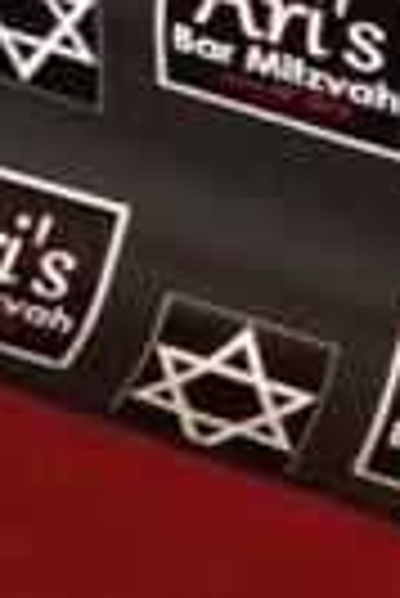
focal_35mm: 175
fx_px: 2909
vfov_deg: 10.4
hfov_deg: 7.5
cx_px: -400
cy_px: -737
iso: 800
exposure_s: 1/15
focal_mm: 4.28
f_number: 2.4
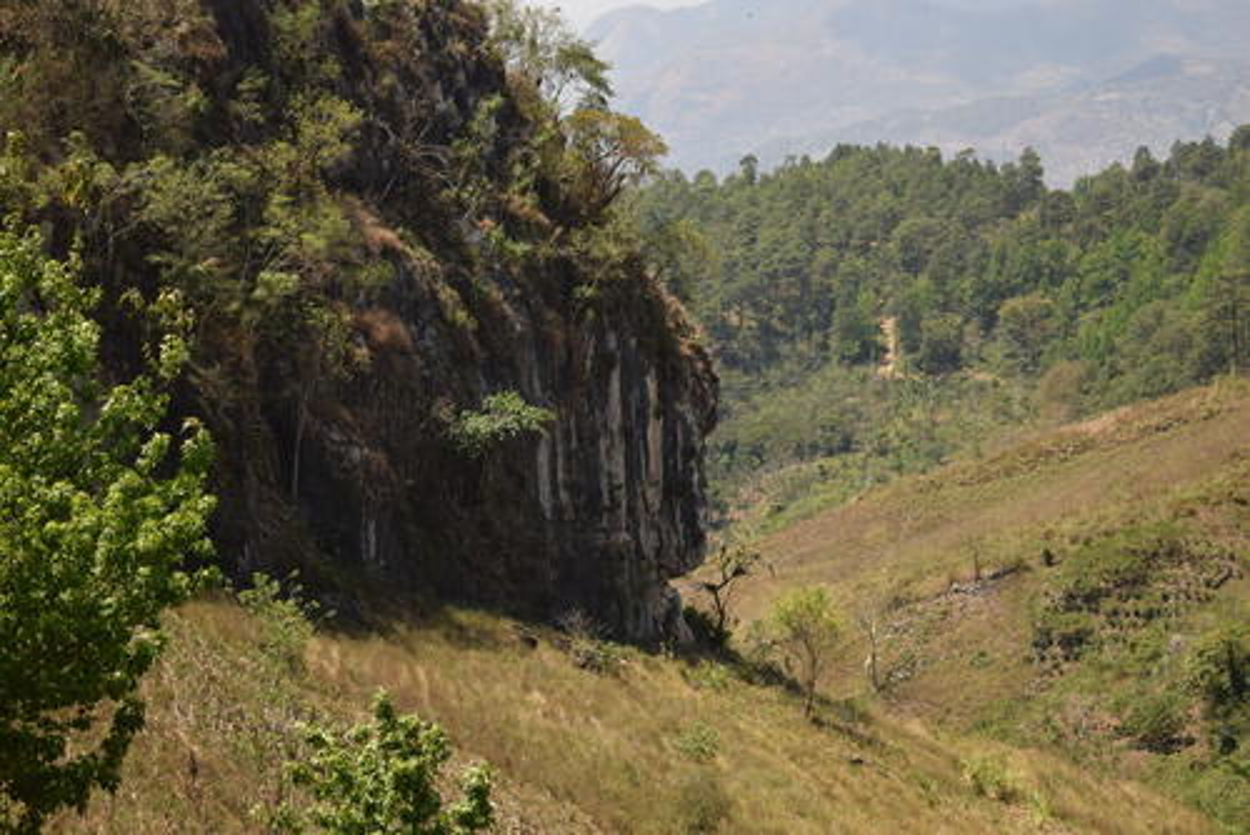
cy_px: 418
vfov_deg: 16.6
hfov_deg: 24.6
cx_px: 625
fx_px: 2866
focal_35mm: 82
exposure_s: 1/1600
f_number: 5.6
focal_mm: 55
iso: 400
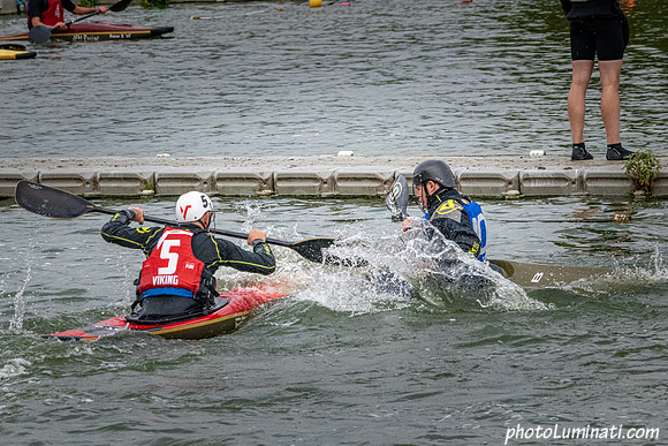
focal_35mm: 341
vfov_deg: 4.0
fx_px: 6334
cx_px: 435
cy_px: 197
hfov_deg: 6.0
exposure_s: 1/2000
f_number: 10
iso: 3200
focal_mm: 220
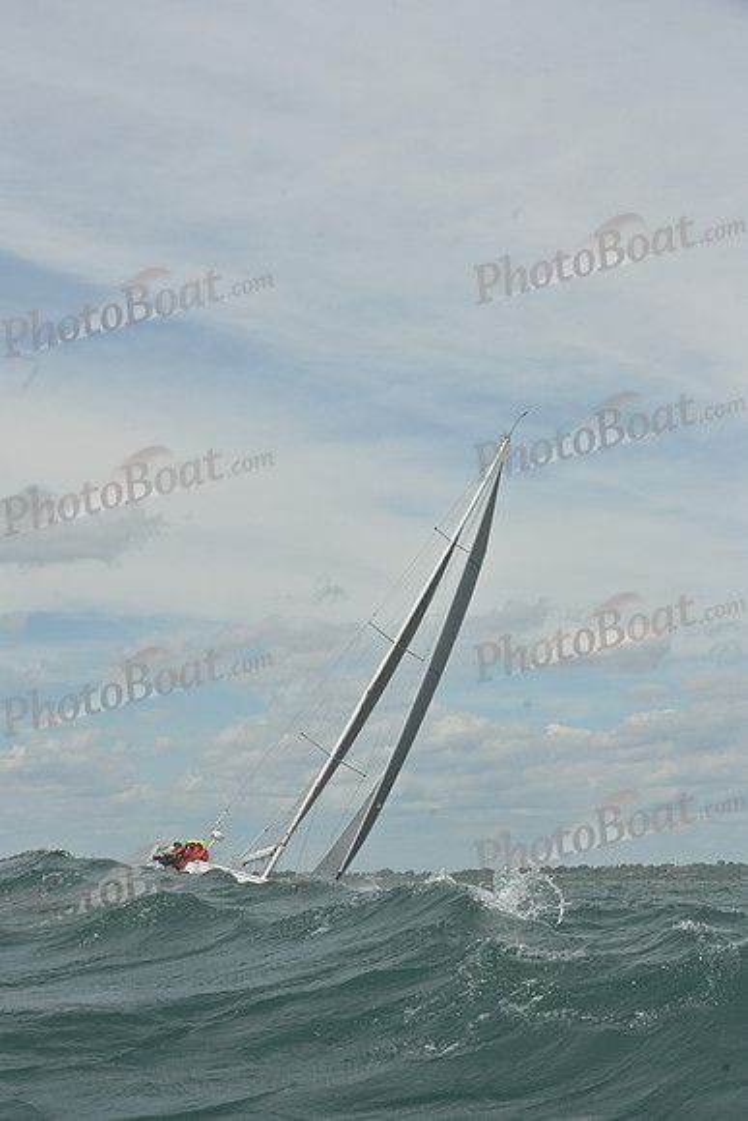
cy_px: 560
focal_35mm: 70
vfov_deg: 28.8
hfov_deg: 19.5
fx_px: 2180
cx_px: 374
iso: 320
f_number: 11
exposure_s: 1/1250
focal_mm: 70
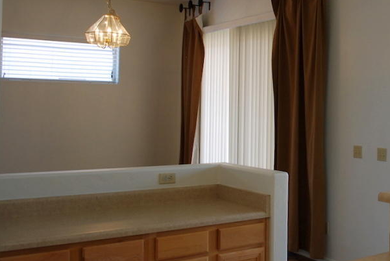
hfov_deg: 40.7
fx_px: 499
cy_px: 90
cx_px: 320
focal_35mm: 46
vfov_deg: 29.1
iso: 200
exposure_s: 1/60
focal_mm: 18
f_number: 4
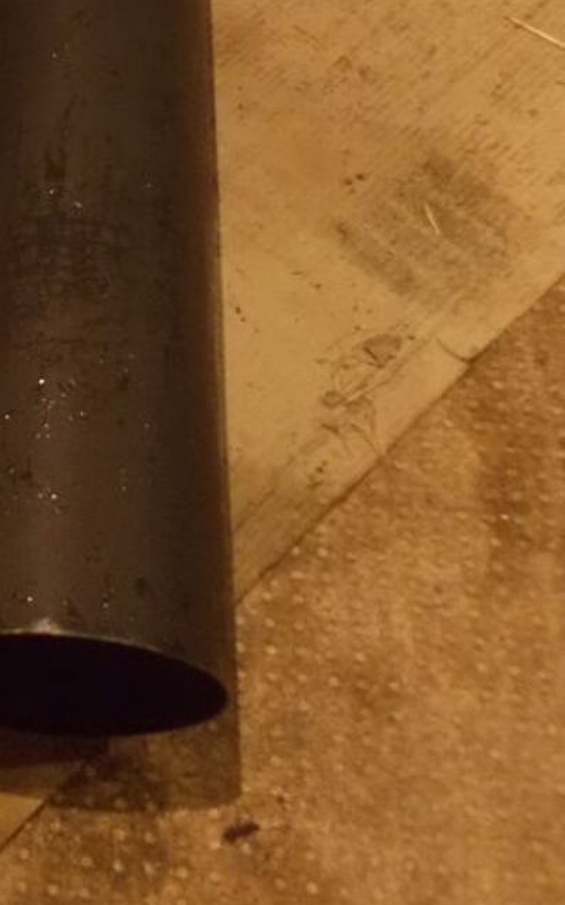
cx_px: -69
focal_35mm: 57
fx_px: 1405
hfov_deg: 21.5
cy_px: 30
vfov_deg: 33.1
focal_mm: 4.6
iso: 400
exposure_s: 1/5
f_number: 3.2
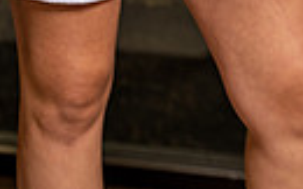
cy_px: -334
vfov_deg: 6.6
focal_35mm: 184
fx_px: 1518
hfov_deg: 11.4
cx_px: 82
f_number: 3.2
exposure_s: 1/250
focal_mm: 52
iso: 320
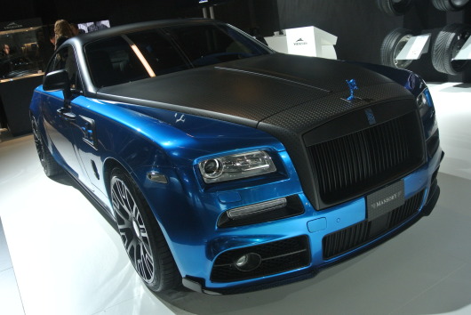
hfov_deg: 55.8
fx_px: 445
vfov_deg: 38.9
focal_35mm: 34
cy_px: 158
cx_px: 236
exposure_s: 1/80
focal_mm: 12.7
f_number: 3.8
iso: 400
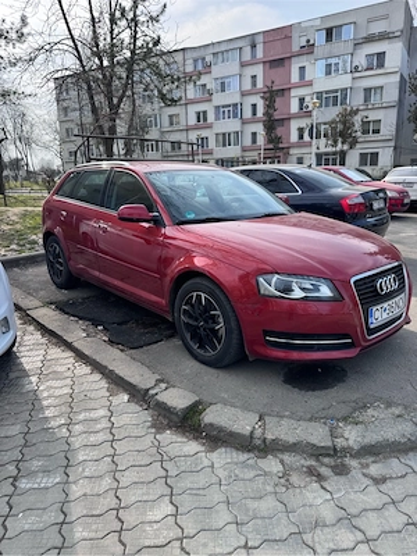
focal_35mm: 24
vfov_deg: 71.6
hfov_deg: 56.8
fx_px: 385
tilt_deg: -13.7
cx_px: 208
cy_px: 278
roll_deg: +1.7
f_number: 1.78
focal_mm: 6.76
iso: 80
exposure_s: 1/1425
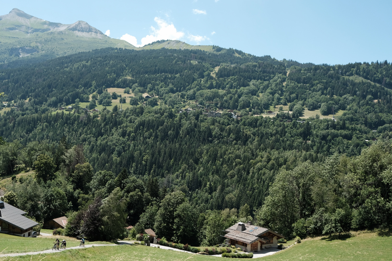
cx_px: 199
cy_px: 130
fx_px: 392
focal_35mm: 36
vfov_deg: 36.9
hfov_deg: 53.1
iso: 320
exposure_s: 1/1300
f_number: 4
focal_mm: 23
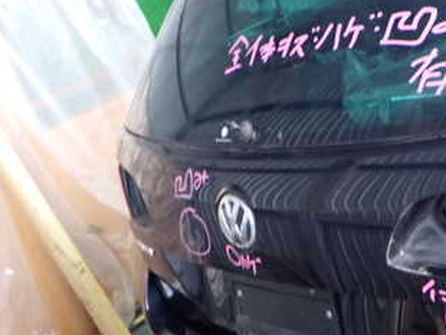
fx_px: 748
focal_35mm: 58
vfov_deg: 25.2
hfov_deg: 32.8
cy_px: 134
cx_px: 311
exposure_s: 1/30
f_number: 2.3
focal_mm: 5.4
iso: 250
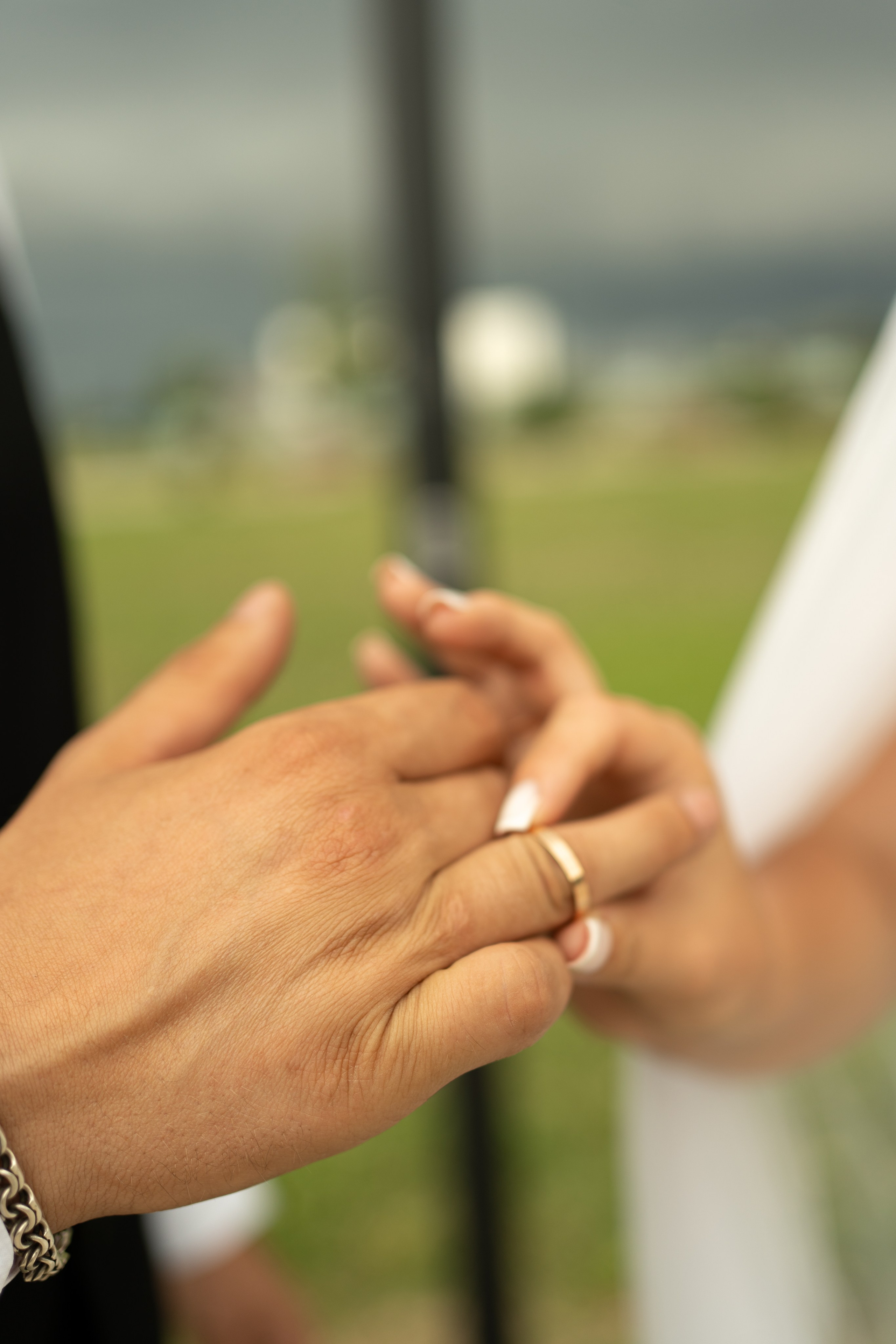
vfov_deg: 54.4
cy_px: 672
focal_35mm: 35
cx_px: 448
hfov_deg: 37.9
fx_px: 1307
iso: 100
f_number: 2.2
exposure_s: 1/800
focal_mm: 35
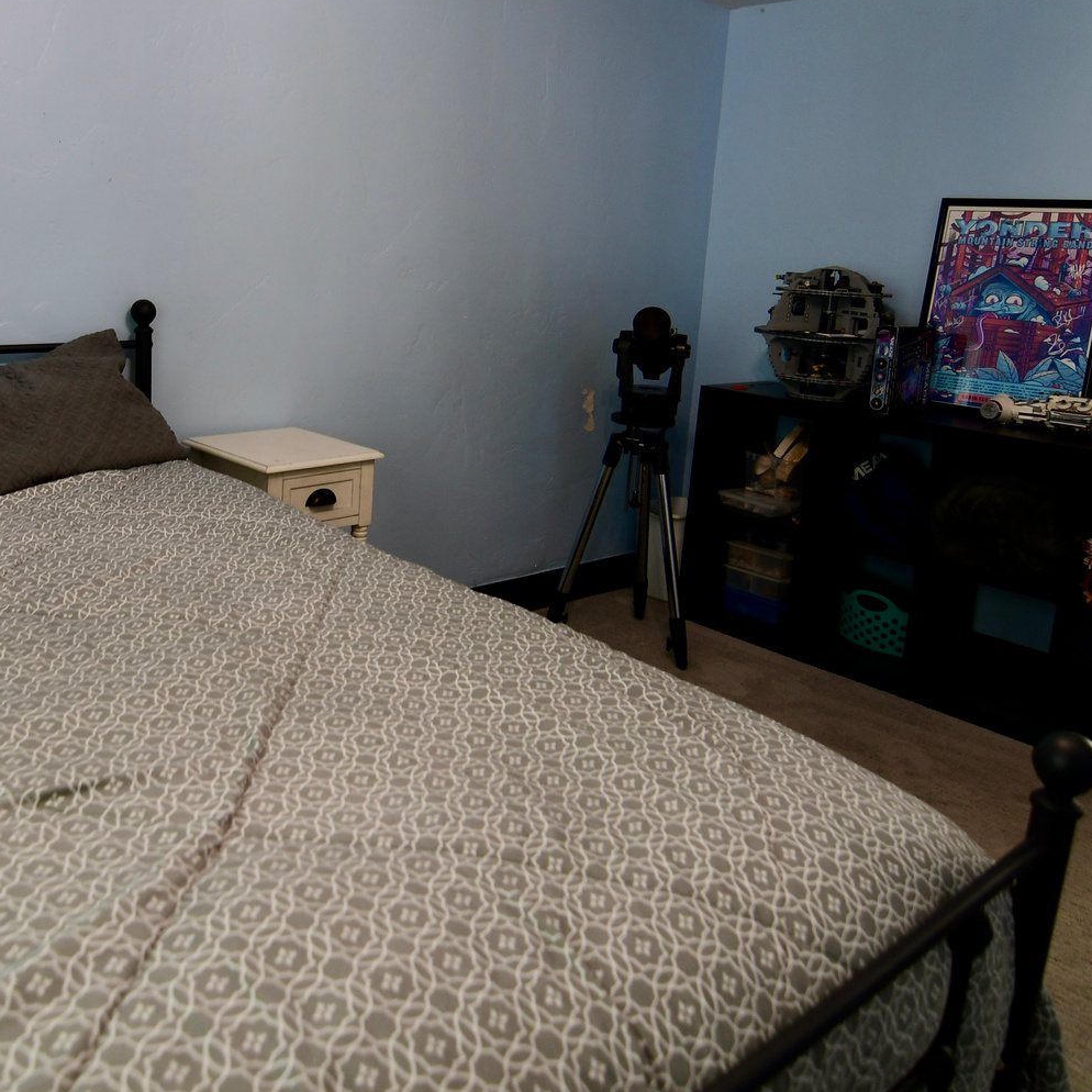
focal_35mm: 29
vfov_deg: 54.9
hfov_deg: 54.2
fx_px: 1031
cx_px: 326
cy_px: 385
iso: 320
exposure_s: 1/40
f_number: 3.2
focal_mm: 11
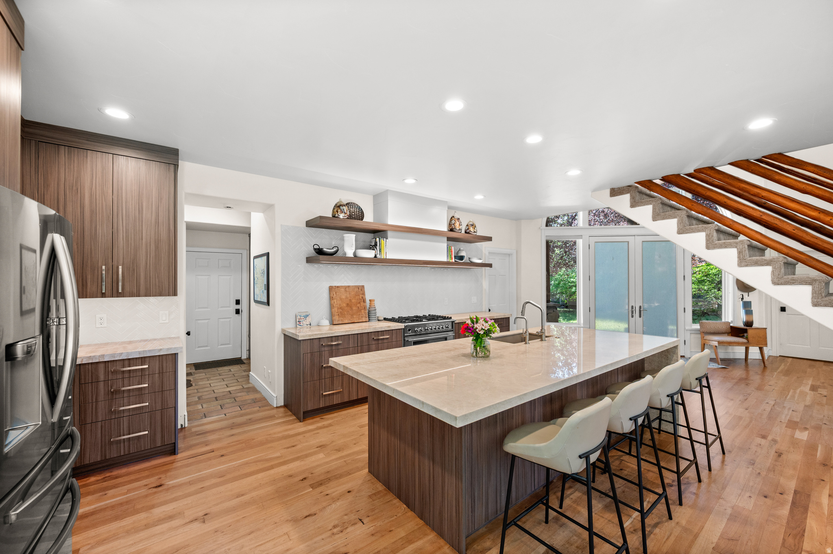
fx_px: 324
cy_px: 277
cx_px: 416
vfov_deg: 81.1
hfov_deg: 104.3
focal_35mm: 14
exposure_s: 1/8
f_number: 7.1
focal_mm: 14
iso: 500
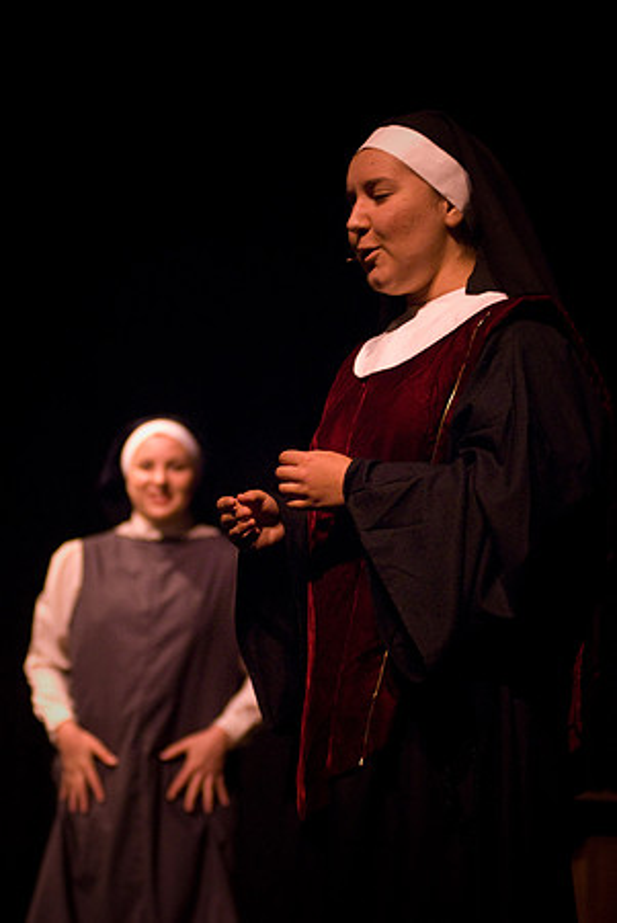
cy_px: 462
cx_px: 308
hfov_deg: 10.7
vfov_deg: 15.9
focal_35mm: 129
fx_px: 3308
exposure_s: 1/100
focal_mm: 86
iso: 1600
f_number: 2.8
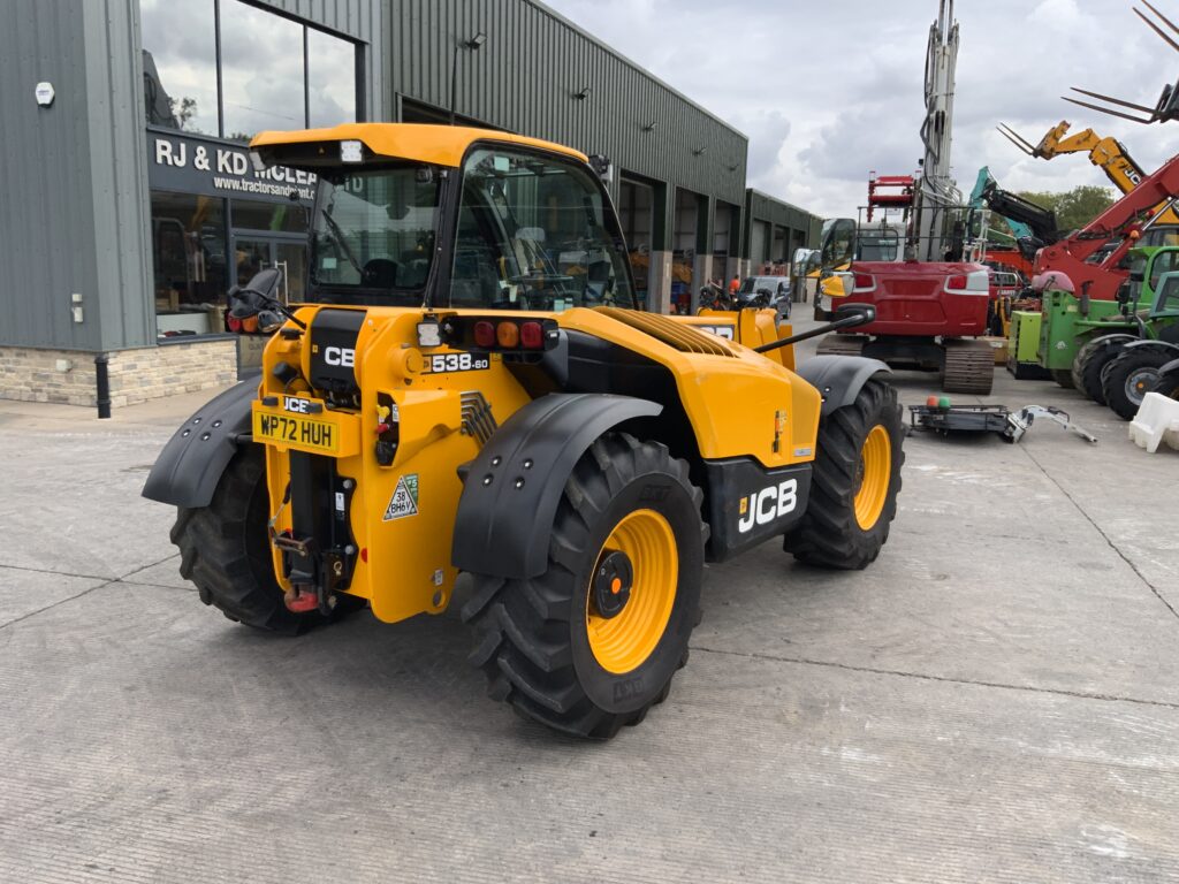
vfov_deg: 48.2
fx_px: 988
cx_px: 590
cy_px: 442
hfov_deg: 61.7
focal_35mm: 29
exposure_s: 1/912
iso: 16
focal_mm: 3
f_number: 1.8
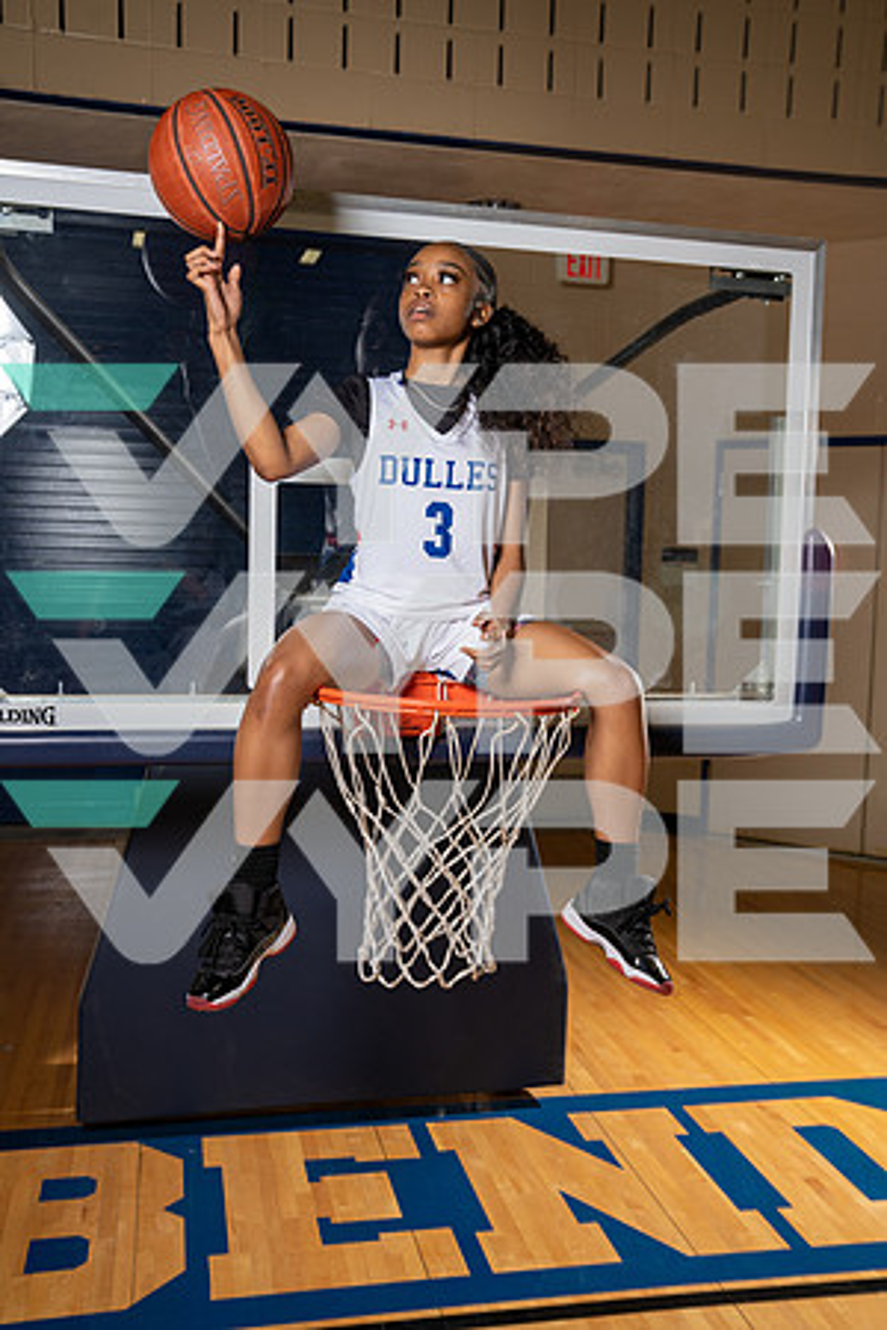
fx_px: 1256
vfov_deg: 55.8
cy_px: 665
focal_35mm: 34
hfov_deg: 38.9
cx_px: 444
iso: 400
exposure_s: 1/250
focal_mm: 34
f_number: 5.6
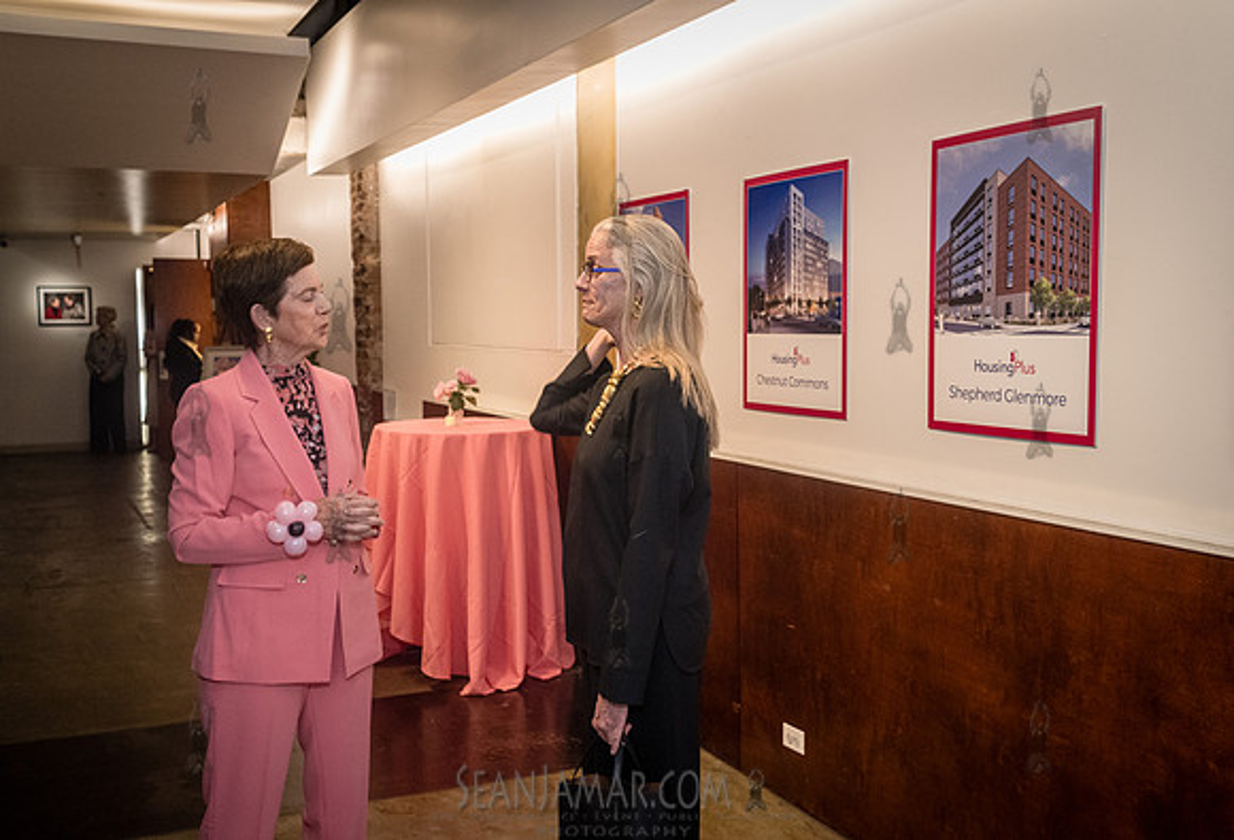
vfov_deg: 36.6
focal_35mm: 37
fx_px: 1271
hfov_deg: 51.8
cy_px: 433
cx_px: 617
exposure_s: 1/125
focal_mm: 35
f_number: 5.6
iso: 5000
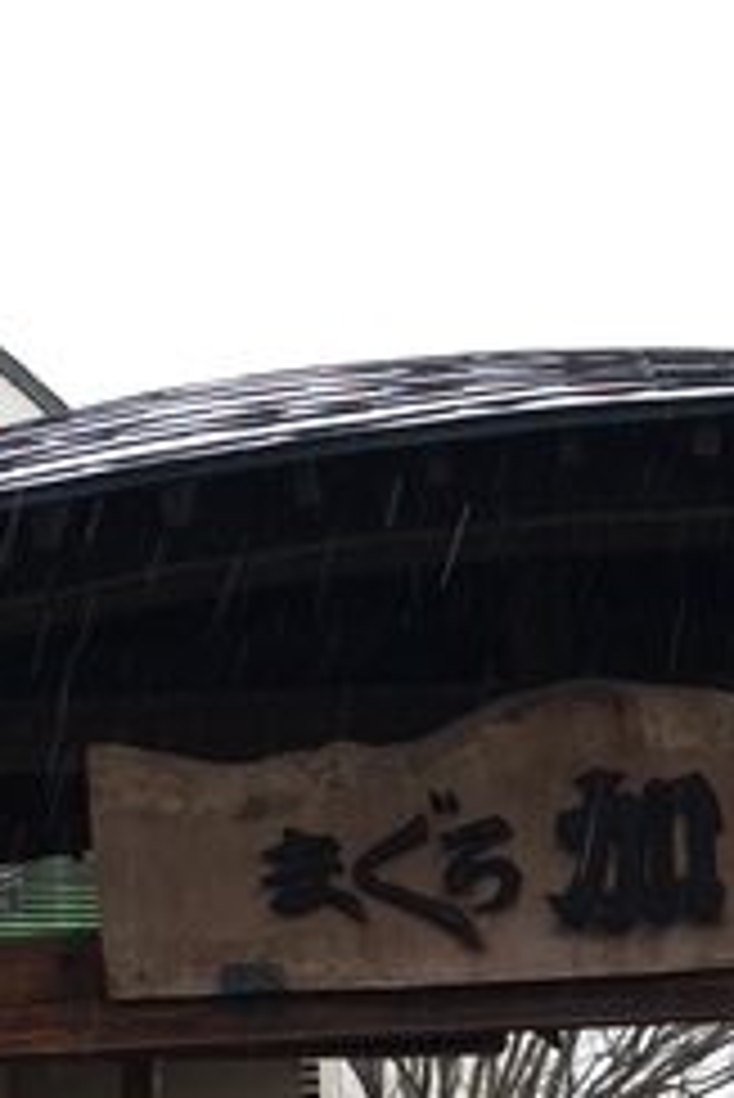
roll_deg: +2.9
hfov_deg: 17.2
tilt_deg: +6.5
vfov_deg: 23.8
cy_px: 1246
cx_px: 536
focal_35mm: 79
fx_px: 2412
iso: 40
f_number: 2.2
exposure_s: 1/120
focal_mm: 4.15
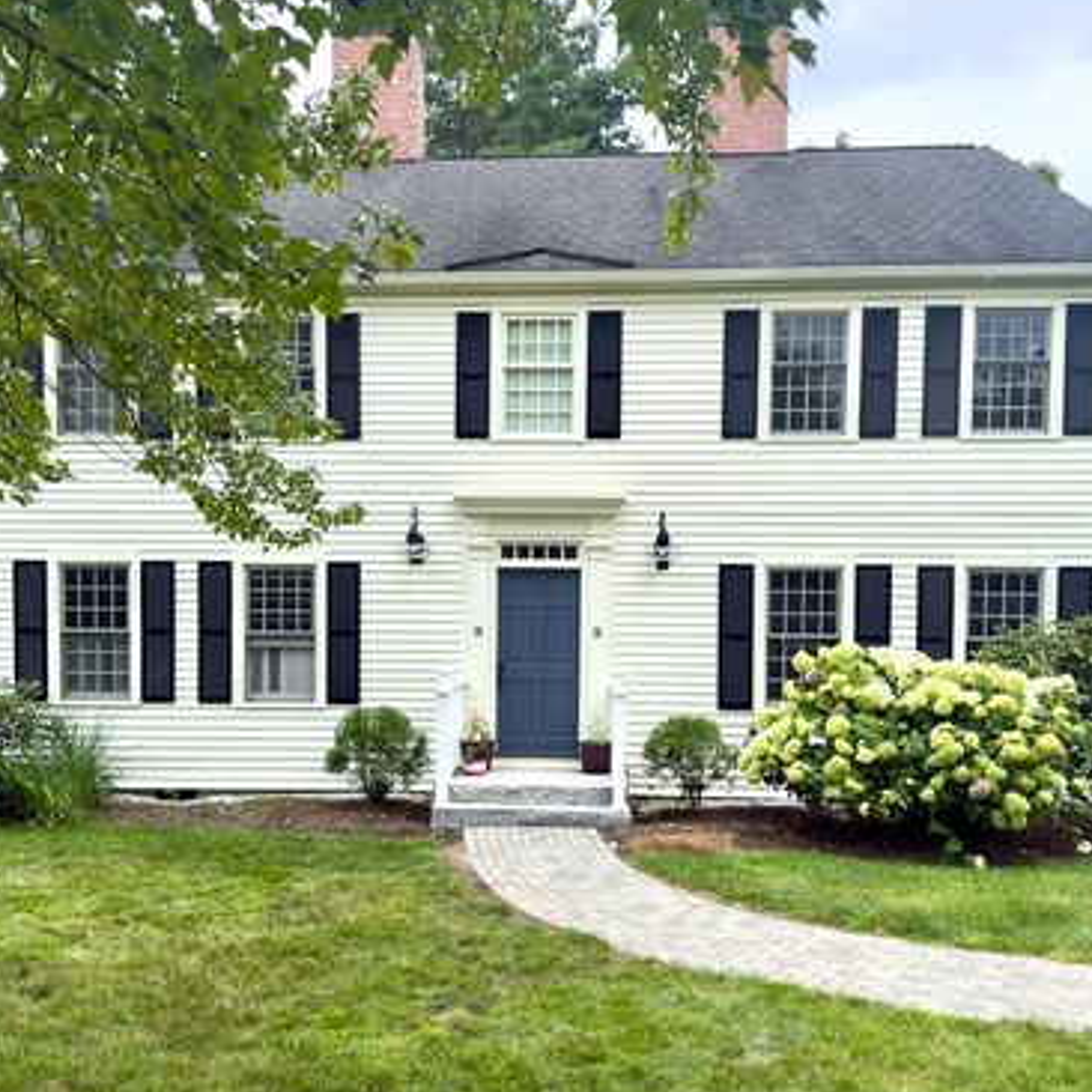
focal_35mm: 29
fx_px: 1035
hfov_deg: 55.6
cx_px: 531
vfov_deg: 55.6
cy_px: 542
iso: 64
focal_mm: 6.76
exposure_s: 1/1013
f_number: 1.78
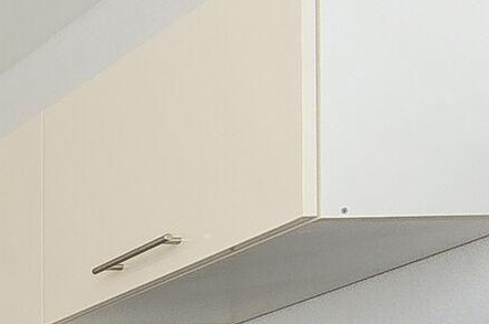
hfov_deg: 11.8
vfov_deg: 12.3
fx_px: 1288
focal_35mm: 95
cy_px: 687
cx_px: -945
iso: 160
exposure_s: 1/200
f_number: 8
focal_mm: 10
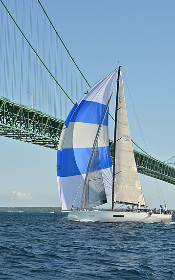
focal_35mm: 98
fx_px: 748
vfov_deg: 21.2
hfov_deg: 13.3
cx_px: 88
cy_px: 139
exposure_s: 1/1600
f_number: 9
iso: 320
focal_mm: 95
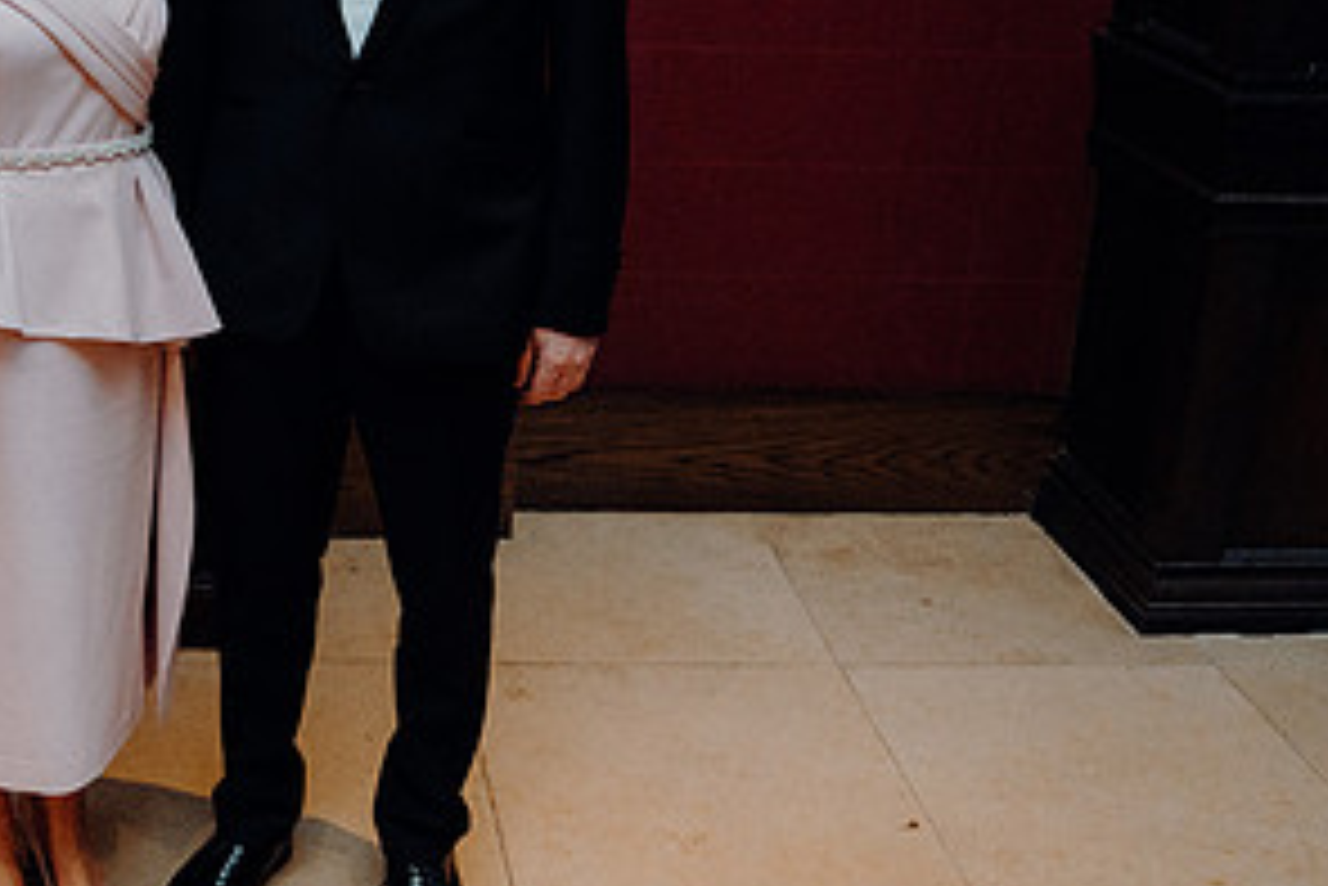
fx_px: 2030
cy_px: 209
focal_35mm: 55
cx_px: 221
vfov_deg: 24.3
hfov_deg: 34.8
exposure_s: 1/160
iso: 3200
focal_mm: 28
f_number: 3.5
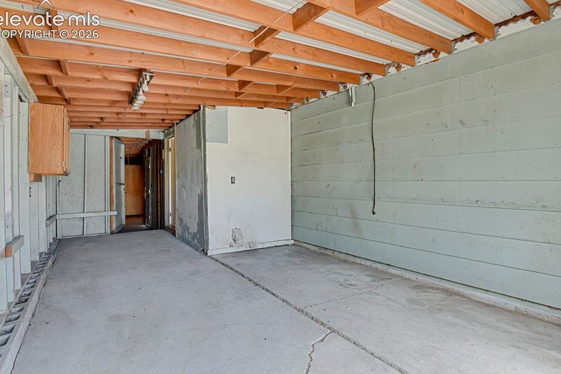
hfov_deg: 90.0
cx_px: 284
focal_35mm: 18
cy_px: 185
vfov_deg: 67.4
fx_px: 281
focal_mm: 17
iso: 5600
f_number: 8
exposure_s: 1/20
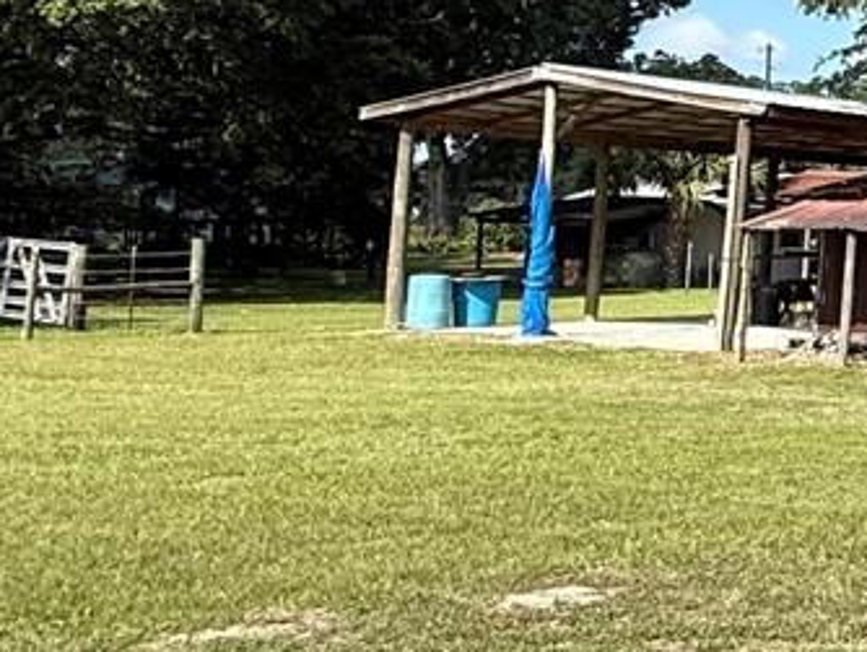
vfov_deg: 21.7
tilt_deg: +7.2
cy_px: 122
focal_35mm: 67
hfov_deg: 19.9
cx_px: 1612
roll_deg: -1.8
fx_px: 1679
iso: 50
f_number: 2.2
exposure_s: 1/1105
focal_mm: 2.22
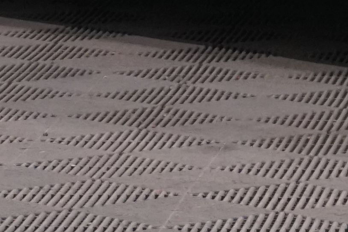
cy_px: -496
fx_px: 4784
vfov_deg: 2.7
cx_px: 750
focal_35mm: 495
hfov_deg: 4.1
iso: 2500
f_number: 10
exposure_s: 1/25
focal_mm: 67
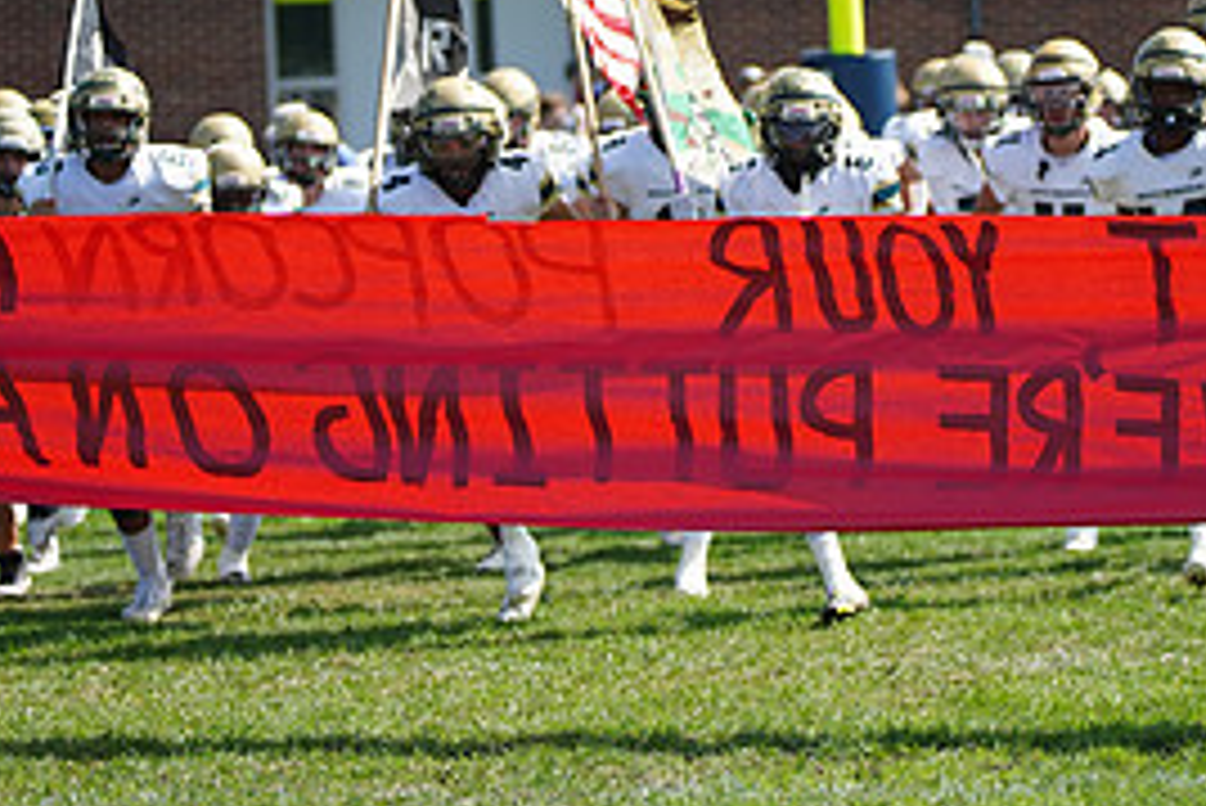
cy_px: 191
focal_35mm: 260
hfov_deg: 7.9
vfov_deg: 5.3
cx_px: 657
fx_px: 8714
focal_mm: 120
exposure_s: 1/4000
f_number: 2.8
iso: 400
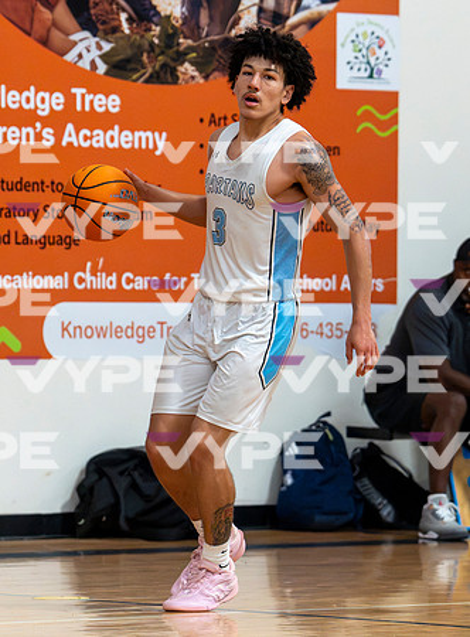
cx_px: 296
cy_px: 372
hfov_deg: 4.8
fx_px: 5643
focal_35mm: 308
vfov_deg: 6.5
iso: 10000
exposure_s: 1/1250
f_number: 3.2
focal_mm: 137
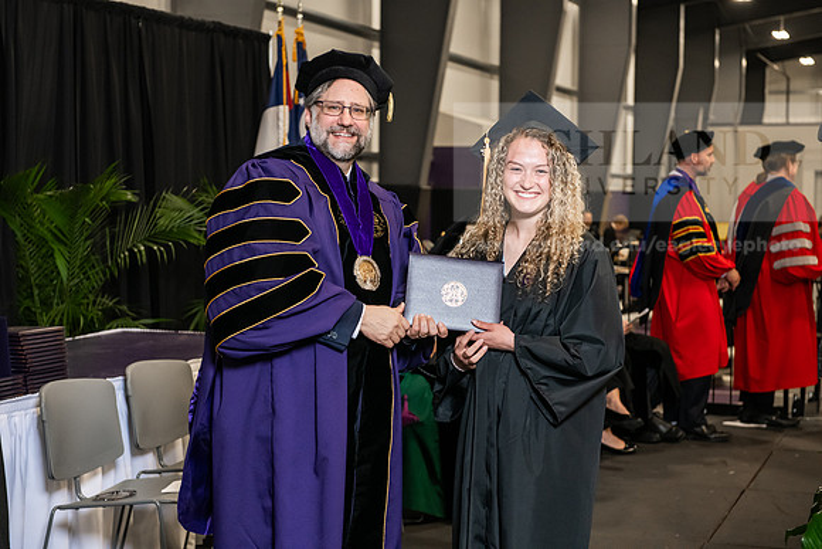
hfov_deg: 28.8
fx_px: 1599
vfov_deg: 19.5
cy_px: 274
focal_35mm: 70
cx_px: 411
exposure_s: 1/200
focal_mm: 70
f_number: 5
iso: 2500
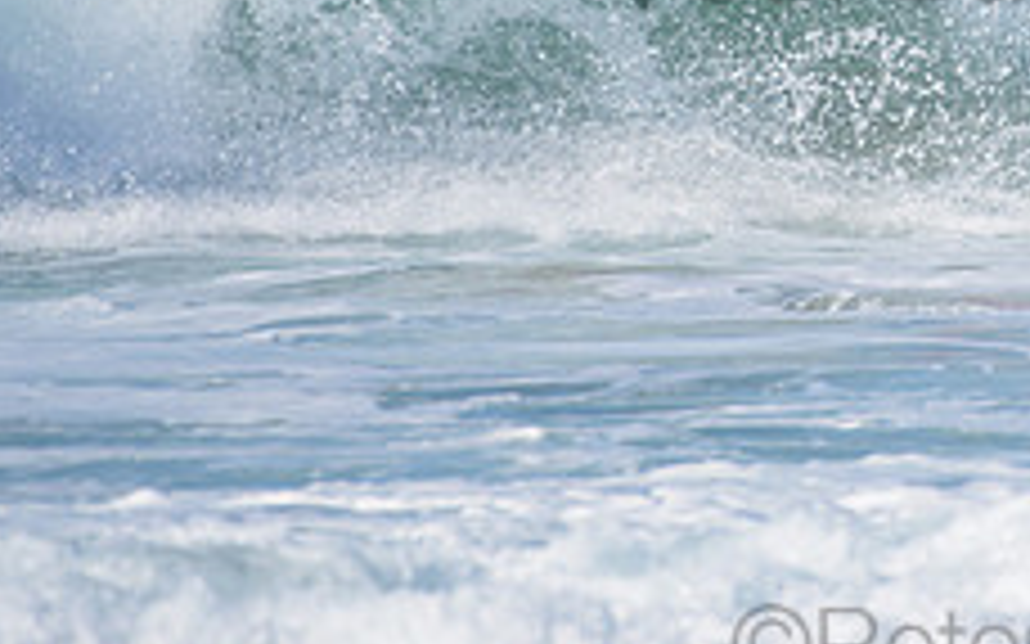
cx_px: 1079
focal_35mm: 1291
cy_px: -101
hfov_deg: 1.6
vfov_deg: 1.0
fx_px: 36231
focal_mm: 500
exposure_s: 1/1600
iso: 160
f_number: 5.6
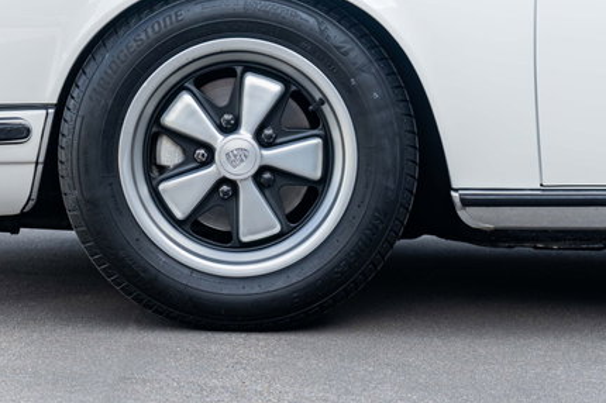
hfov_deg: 20.4
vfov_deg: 13.6
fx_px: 1682
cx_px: 223
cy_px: 89
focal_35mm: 100
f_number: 5
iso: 50
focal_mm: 56
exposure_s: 1/50
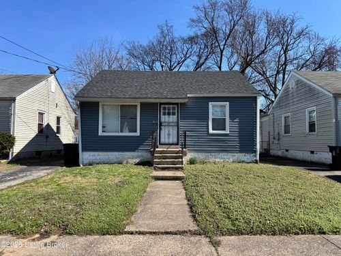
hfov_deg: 71.6
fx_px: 236
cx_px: 170
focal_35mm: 24
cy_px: 128
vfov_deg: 56.8
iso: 80
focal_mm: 6.76
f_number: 1.78
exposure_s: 1/3247
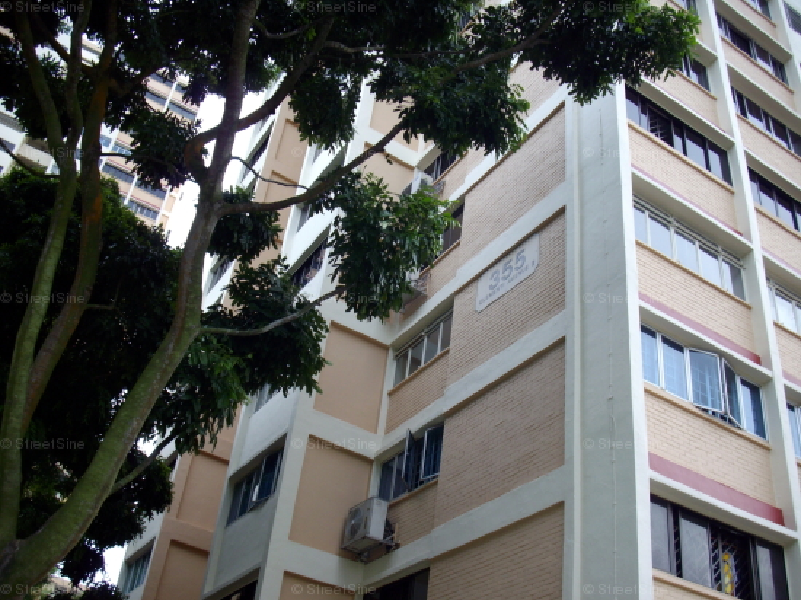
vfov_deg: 38.6
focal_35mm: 37
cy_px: 300
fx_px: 856
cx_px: 400
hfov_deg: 50.2
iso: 80
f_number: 5.6
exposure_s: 1/60
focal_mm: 6.2
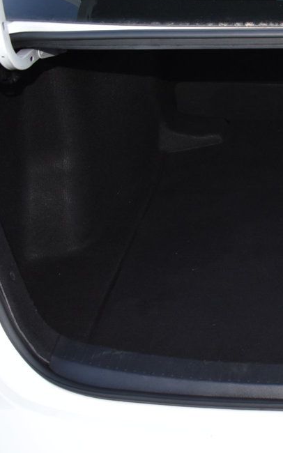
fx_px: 654
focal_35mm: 53
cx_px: 356
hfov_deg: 22.2
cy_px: 231
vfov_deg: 38.2
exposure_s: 1/125
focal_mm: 22
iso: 800
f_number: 5.6
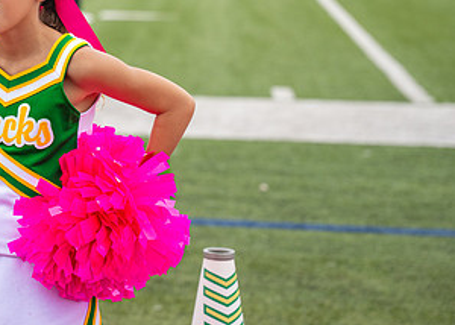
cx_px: 35
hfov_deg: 14.0
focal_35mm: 142
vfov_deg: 10.1
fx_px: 1834
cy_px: 71
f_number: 2.8
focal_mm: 70
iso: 400
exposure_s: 1/1600
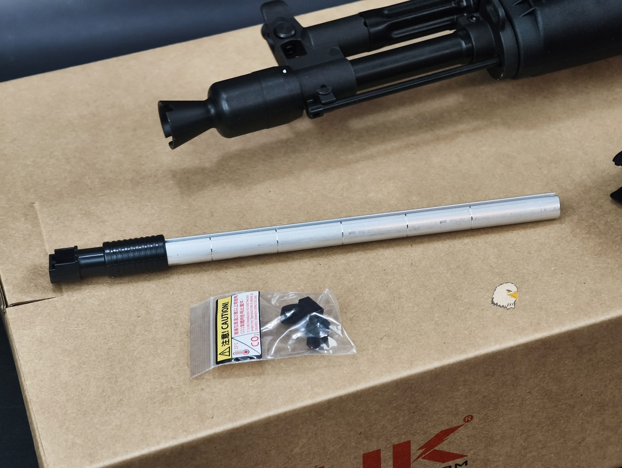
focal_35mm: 85
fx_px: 1530
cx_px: 311
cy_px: 234
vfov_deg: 17.4
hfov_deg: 23.0
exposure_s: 1/30
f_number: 2.67
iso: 559
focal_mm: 22.48
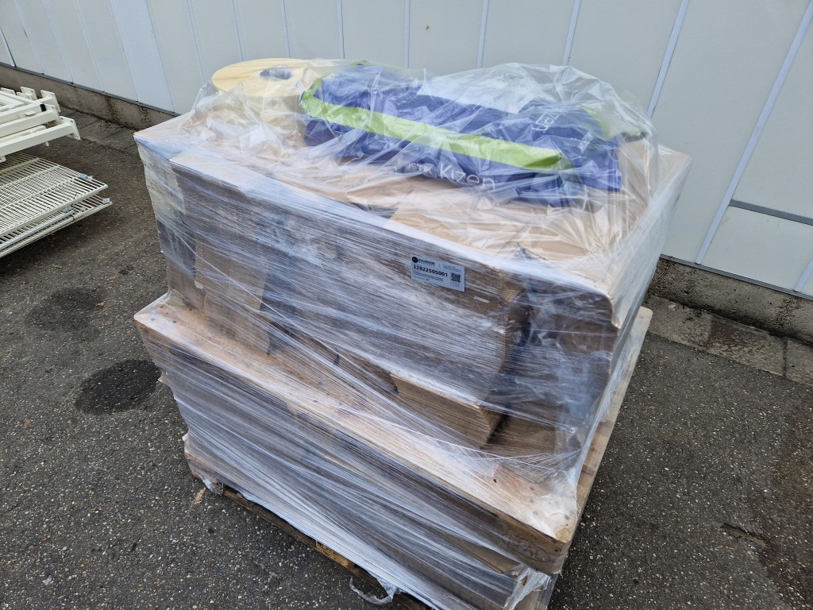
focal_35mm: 23
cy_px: 305
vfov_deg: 58.9
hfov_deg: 73.9
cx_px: 406
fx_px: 540
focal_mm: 5.4
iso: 50
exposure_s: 1/822
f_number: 1.8
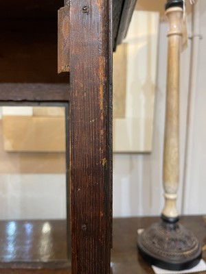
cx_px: 103
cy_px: 137
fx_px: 206
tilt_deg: -5.5
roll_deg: -1.3
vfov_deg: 67.3
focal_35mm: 26
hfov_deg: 53.1
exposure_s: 1/50
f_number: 1.6
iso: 200
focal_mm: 5.1
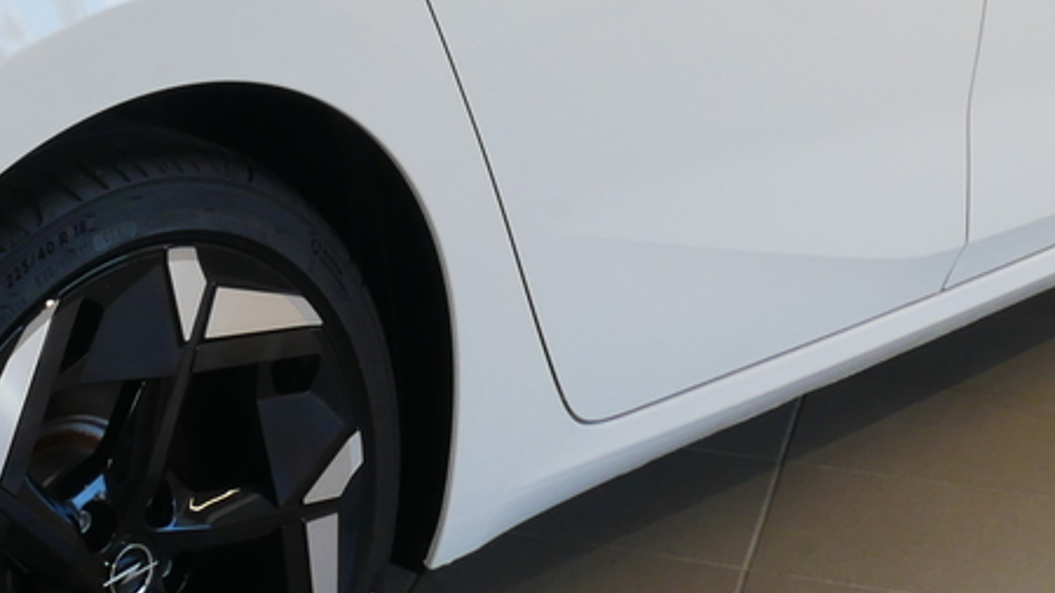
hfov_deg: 22.1
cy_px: -68
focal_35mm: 93
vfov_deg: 12.8
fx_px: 2601
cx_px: -2
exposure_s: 1/10
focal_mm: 12
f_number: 14
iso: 200
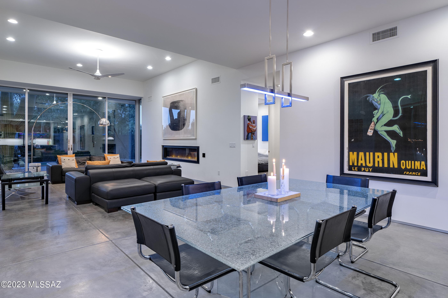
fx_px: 236
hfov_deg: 86.9
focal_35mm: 19
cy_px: 149
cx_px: 224
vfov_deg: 64.5
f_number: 9
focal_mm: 19
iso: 200
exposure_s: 1
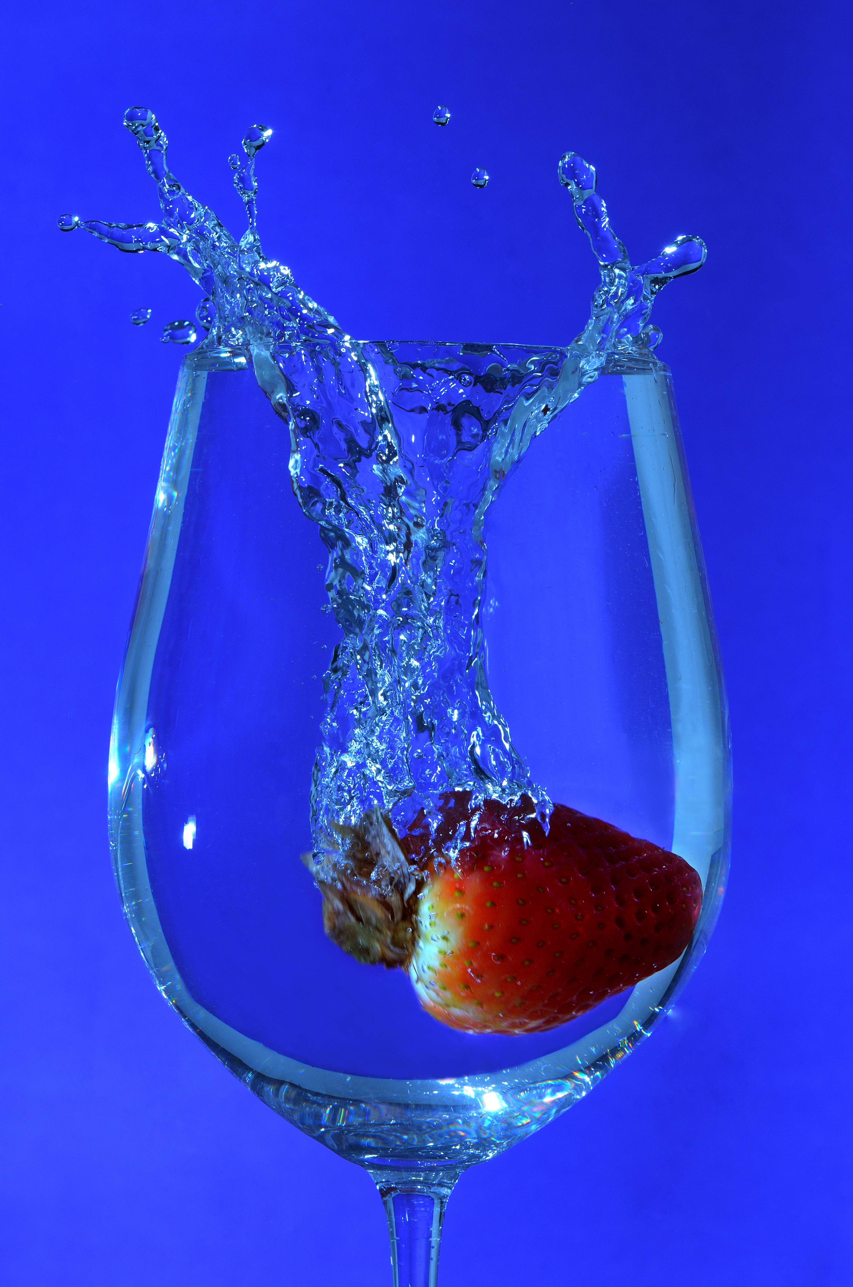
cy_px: 644
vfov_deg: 13.1
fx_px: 5623
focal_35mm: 158
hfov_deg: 8.7
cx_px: 426
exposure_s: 1/1600
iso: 400
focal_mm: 105
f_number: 16
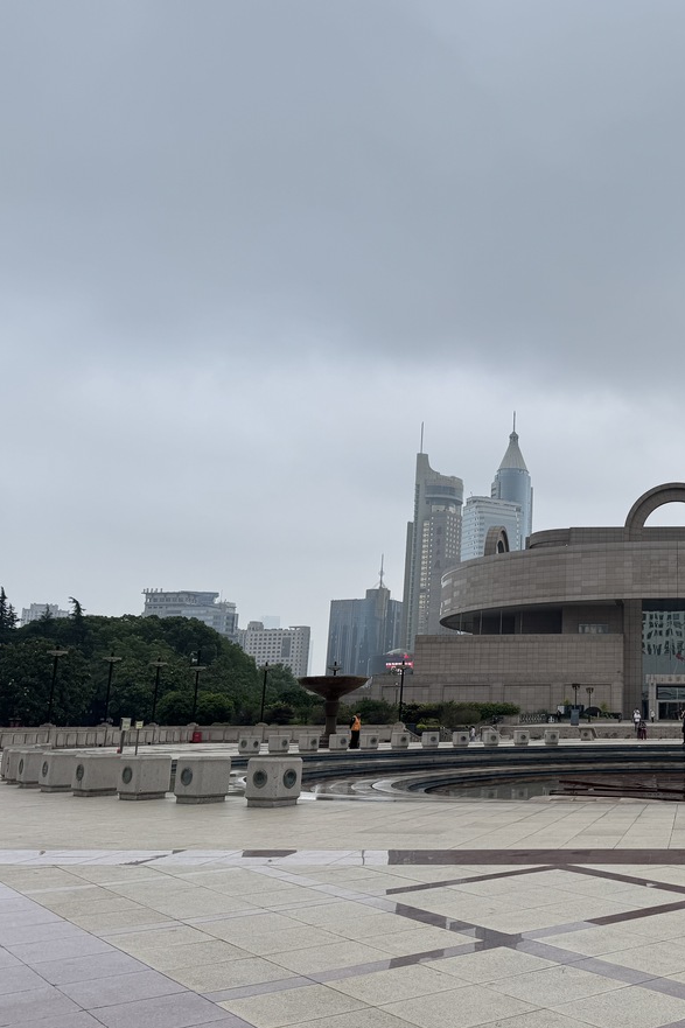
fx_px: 971
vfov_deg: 55.8
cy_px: 506
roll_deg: +0.6
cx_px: 652
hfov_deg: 35.8
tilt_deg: +12.6
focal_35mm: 34
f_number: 1.78
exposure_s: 1/3597
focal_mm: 6.76
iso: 80
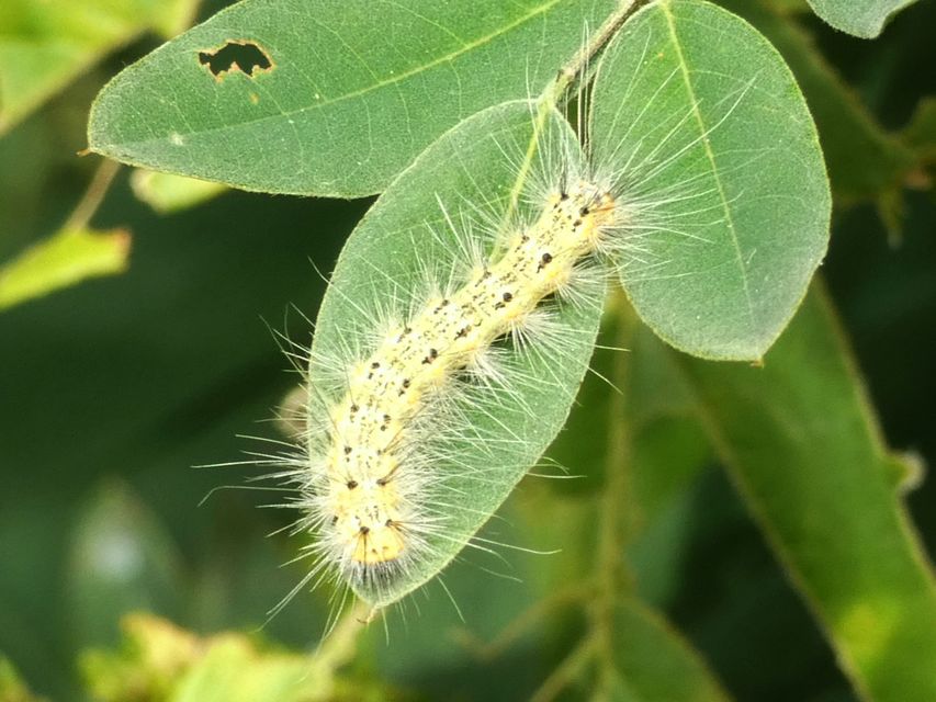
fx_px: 4327
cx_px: 468
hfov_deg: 12.3
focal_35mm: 160
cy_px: 351
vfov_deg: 9.3
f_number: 5.4
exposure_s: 1/60
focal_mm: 28.8
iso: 160
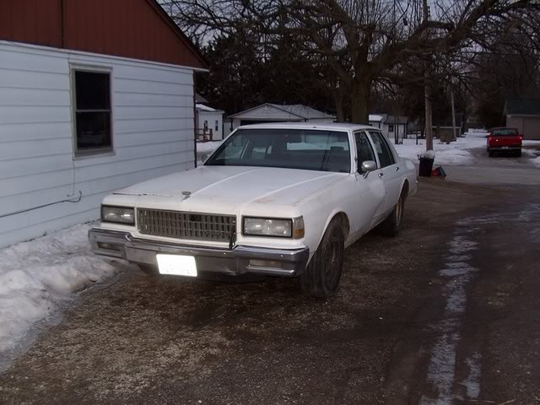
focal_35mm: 35
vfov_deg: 40.7
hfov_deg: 52.6
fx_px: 546
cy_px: 202
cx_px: 270
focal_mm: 6
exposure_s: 1/60
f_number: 2.8
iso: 80
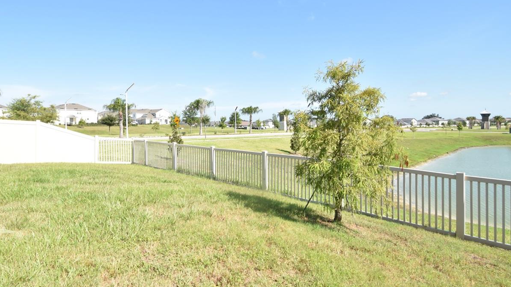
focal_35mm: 21
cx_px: 246
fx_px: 285
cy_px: 128
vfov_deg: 53.5
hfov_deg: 83.8
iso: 800
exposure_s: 1/4000
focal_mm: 10
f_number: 3.5
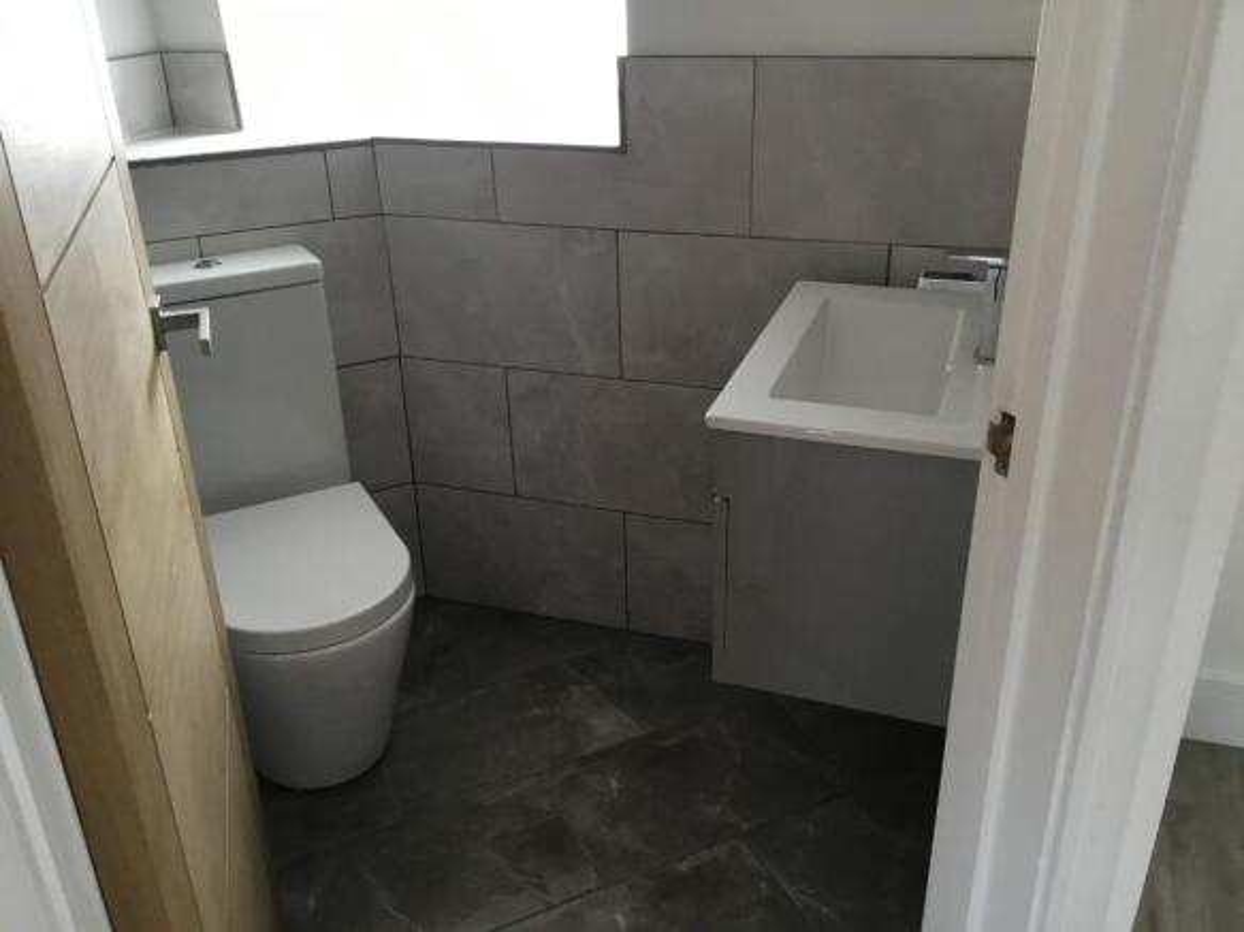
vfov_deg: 45.4
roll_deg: +0.5
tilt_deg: -27.0
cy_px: 466
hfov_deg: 58.4
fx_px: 1114
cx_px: 622
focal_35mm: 31
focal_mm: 3.3
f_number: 2.4
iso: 50
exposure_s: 1/33
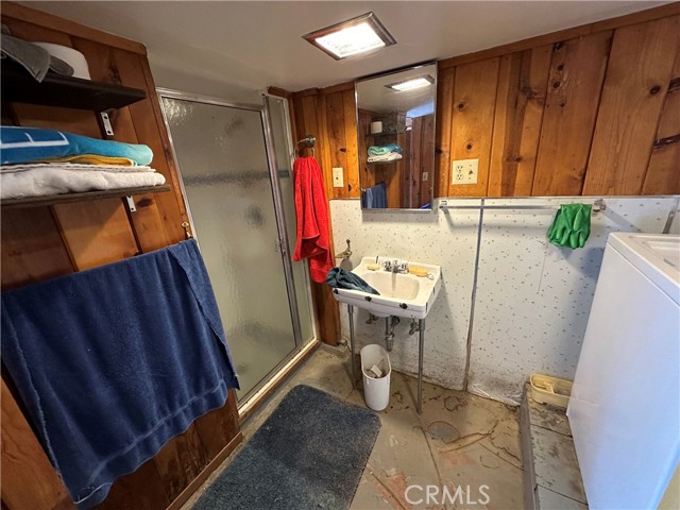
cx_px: 340
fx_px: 275
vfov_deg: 85.7
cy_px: 255
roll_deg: +4.2
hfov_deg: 102.1
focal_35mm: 14
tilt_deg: -18.2
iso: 640
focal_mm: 2.22
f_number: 2.2
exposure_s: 1/60
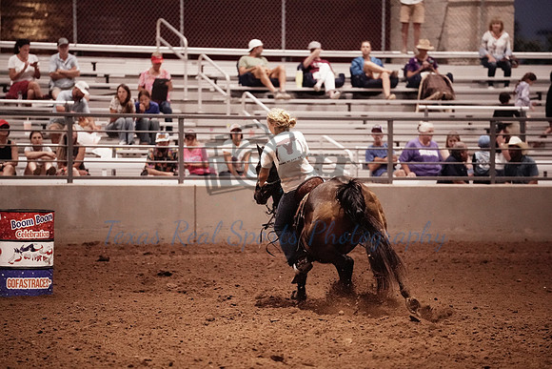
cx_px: 276
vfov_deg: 6.9
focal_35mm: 200
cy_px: 184
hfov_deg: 10.3
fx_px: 3067
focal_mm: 200
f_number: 2.8
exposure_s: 1/1000
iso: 25600
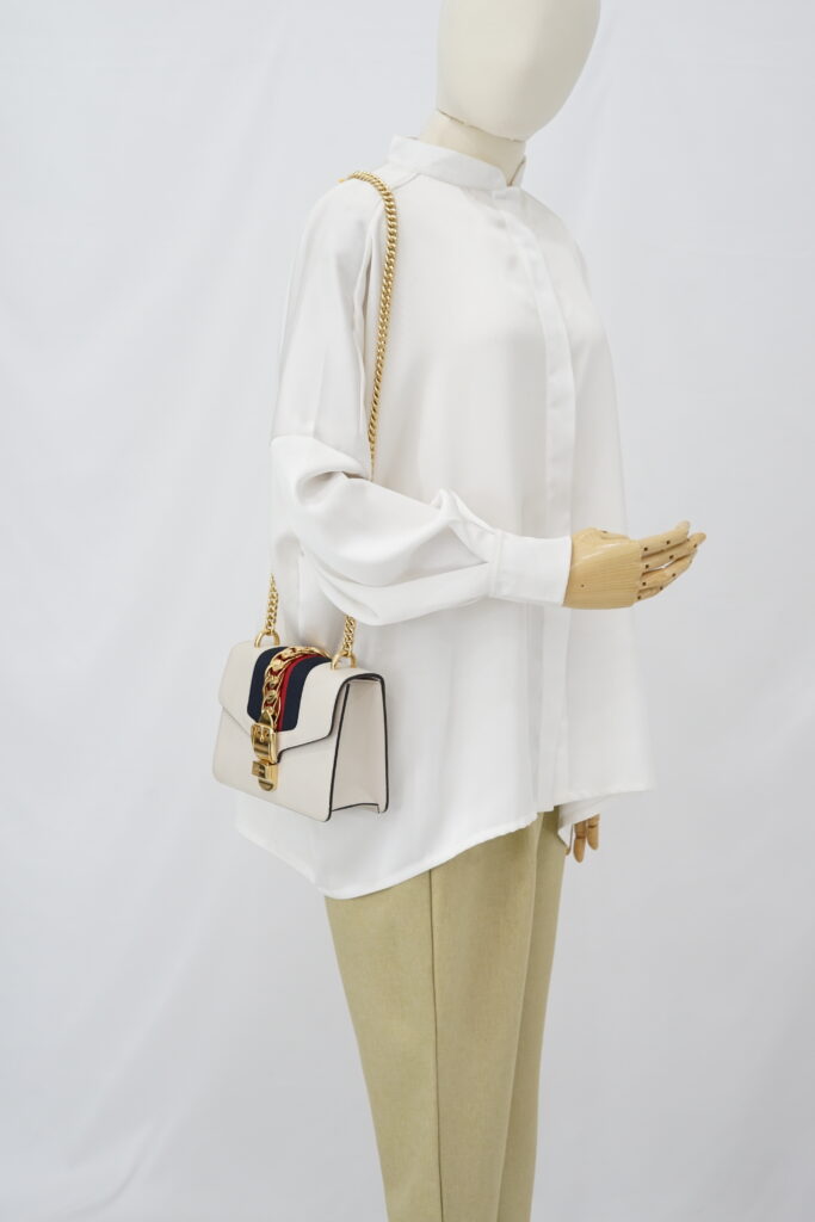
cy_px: 611
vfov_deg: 39.6
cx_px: 408
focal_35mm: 50
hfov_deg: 27.0
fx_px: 1697
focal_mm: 50
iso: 640
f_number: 6.3
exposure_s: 1/13
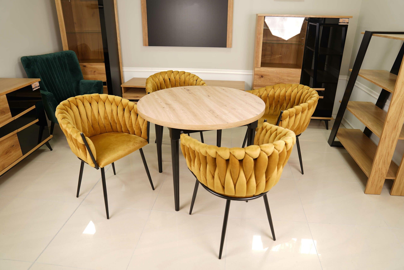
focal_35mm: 24
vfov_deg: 53.1
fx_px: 269
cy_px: 135
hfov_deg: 73.7
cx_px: 202
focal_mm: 24
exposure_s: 1/15
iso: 80
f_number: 2.8
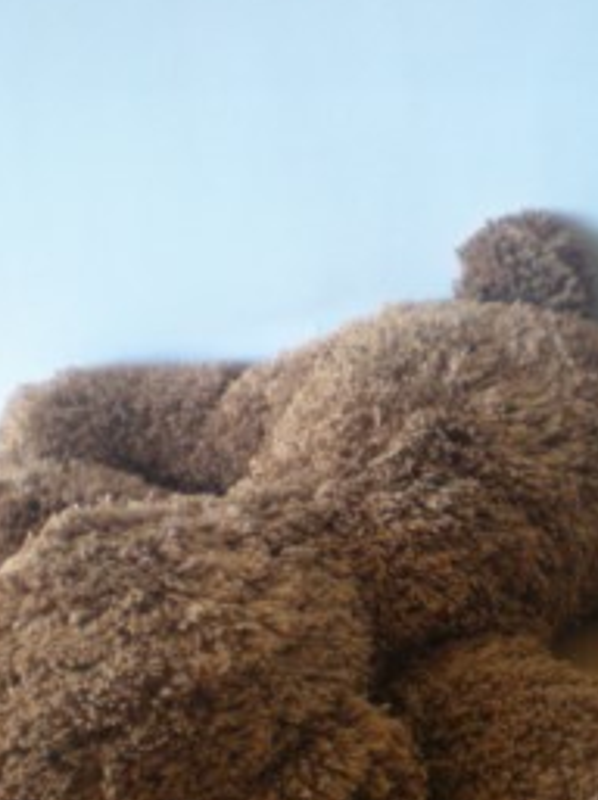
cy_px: 613
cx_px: 436
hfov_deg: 19.0
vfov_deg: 25.0
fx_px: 1778
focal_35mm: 77
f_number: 3.1
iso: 200
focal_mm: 6.3
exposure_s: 1/47.8
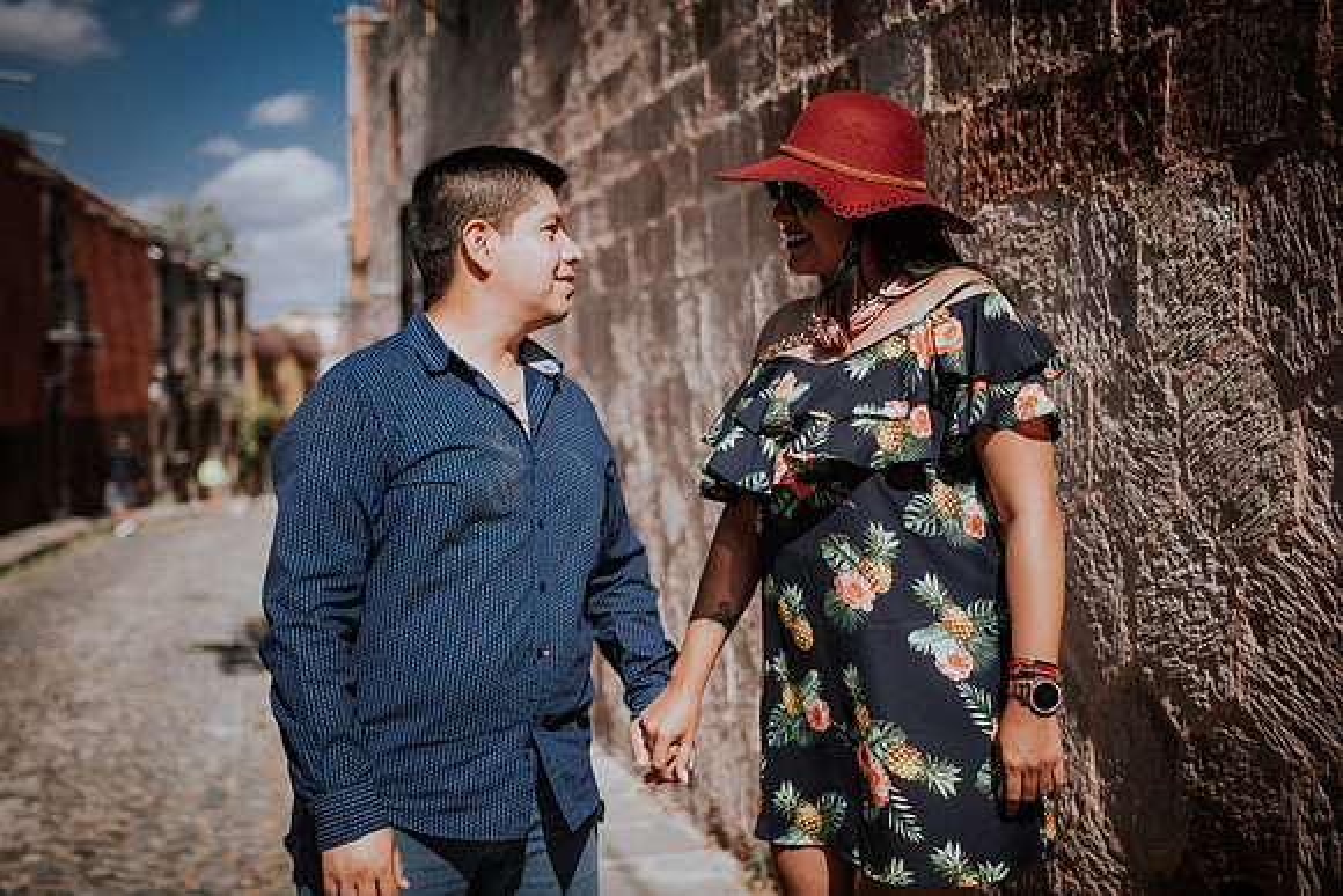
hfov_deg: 37.8
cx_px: 672
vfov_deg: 25.8
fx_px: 1959
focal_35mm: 52
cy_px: 448
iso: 100
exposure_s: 1/4000
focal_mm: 35
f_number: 1.8
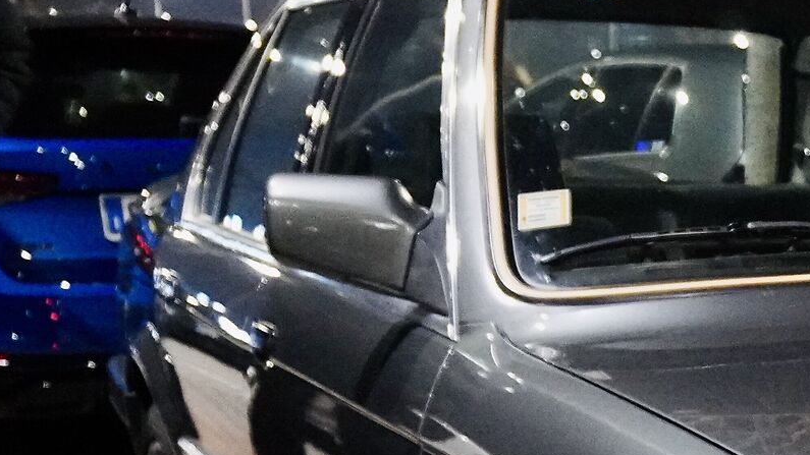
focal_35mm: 100
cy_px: 624
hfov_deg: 19.3
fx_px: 2139
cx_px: 1131
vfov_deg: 11.8
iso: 6400
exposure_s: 1/20
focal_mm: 21
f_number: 4
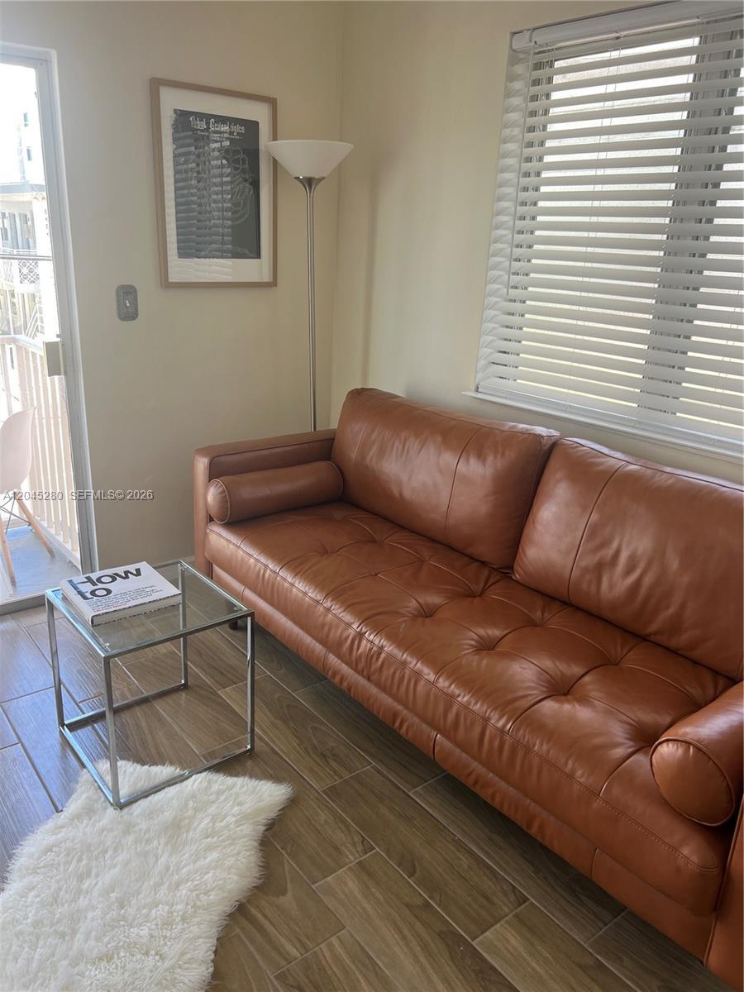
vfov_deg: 67.3
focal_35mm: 26
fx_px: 745
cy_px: 496
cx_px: 372
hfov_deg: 53.1
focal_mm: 5.7
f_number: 1.5
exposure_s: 1/121
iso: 40
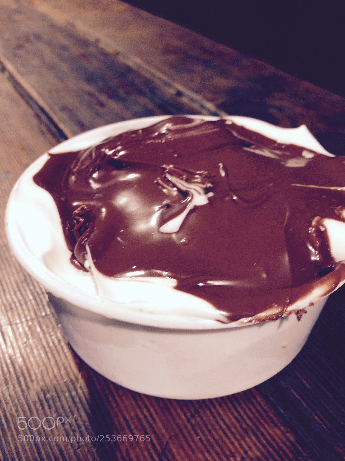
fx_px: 439
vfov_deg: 55.4
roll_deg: -1.7
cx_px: 172
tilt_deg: -34.5
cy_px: 230
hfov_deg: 42.9
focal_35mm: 33
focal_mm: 4.12
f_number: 2.4
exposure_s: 1/20
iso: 160
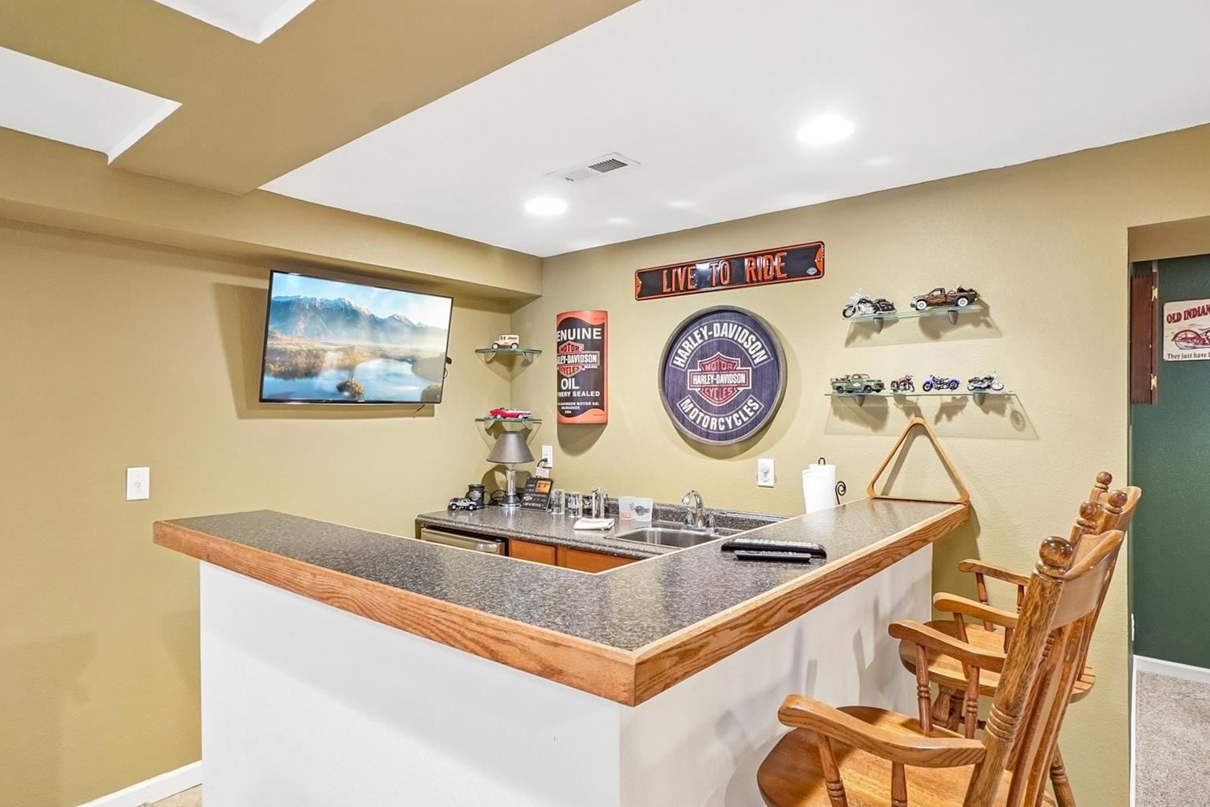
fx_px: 639
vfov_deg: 64.5
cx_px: 577
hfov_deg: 86.9
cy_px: 412
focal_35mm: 19
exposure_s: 1/2
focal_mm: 12
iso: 400
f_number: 8
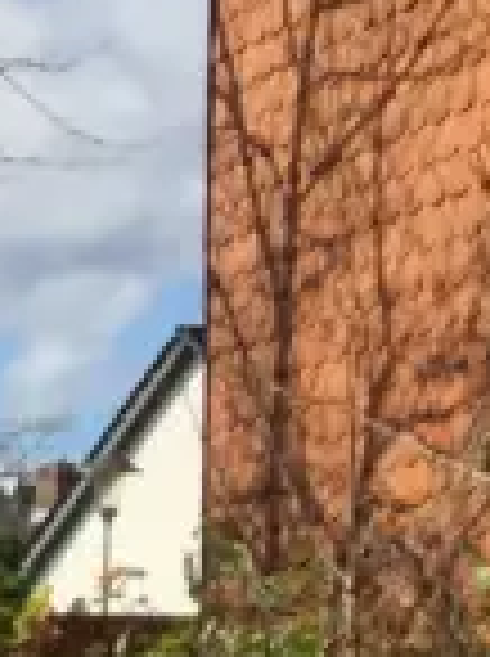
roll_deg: +0.1
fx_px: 3862
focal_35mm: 204
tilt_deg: -0.7
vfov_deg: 9.5
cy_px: 900
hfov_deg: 5.9
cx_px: -1636
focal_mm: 4.15
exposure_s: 1/2198
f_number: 2.2
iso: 32
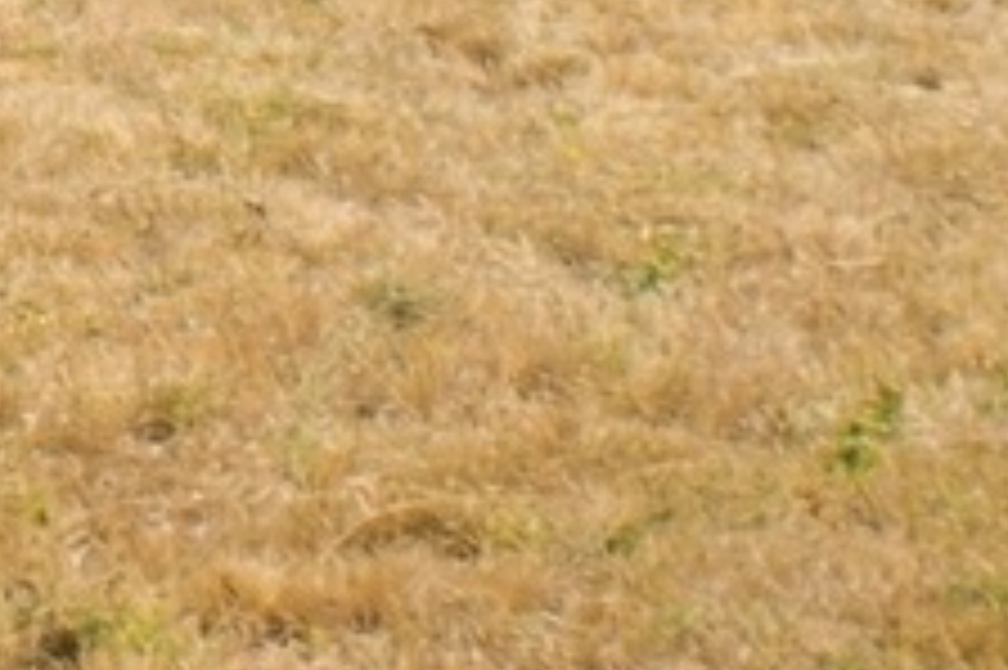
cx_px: -1278
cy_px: -508
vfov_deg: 6.4
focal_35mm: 210
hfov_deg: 9.0
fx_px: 5876
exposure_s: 1/800
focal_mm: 29
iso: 800
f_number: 10
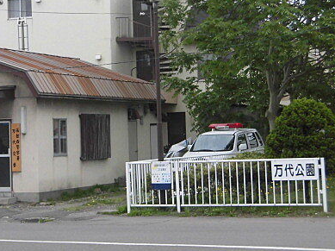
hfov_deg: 17.4
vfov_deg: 13.2
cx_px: 61
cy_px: 94
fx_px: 1083
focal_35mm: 112
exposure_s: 1/100
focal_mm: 12.14
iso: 125
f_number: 4.4
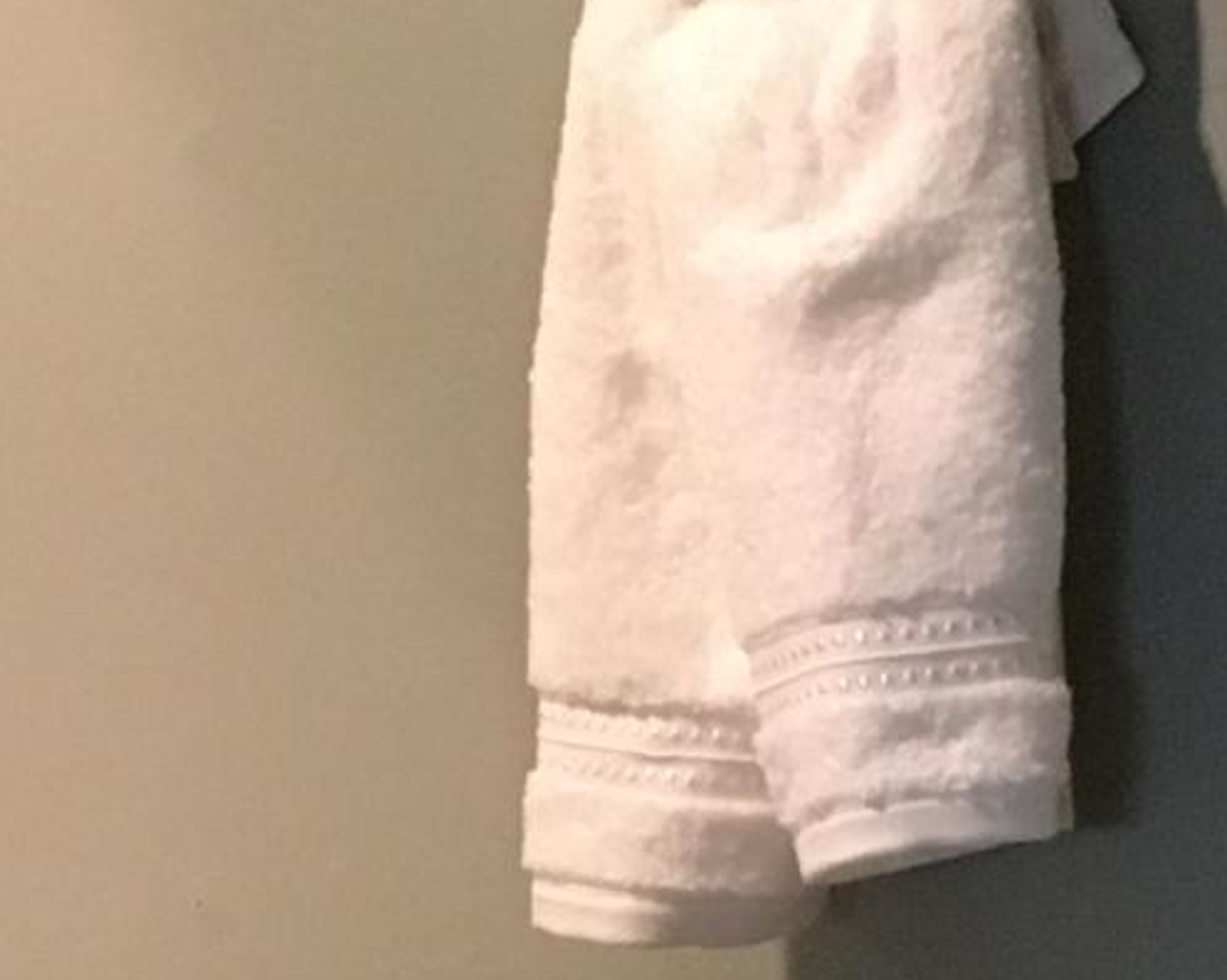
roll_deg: +1.3
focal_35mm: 171
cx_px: 593
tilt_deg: -19.1
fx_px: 6206
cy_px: 1674
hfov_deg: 11.3
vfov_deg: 8.7
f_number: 2.2
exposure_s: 1/30
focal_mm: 4.15
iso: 160
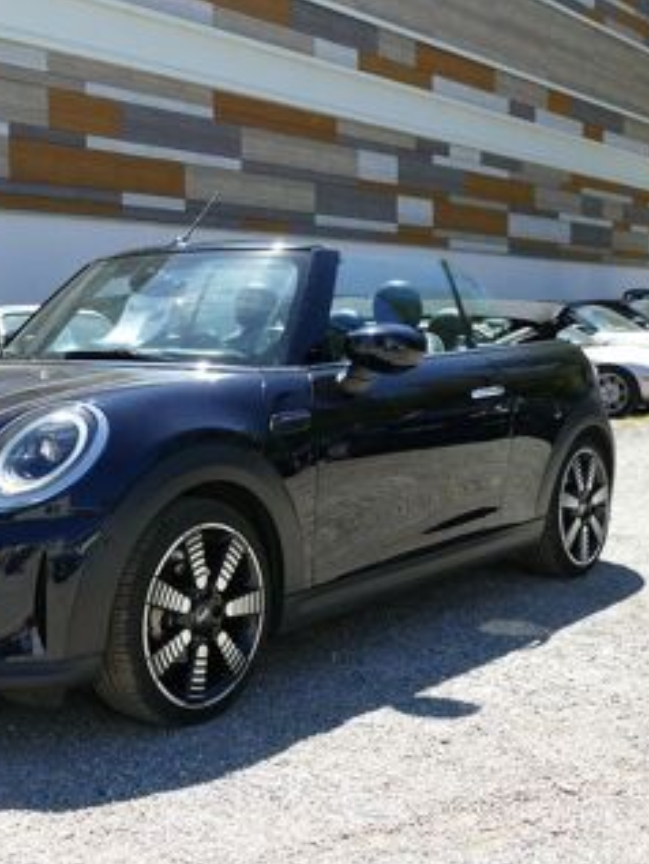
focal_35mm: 48
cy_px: 431
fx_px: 1199
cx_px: 136
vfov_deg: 39.6
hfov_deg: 29.6
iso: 125
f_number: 3
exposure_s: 1/800
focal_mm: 11.86
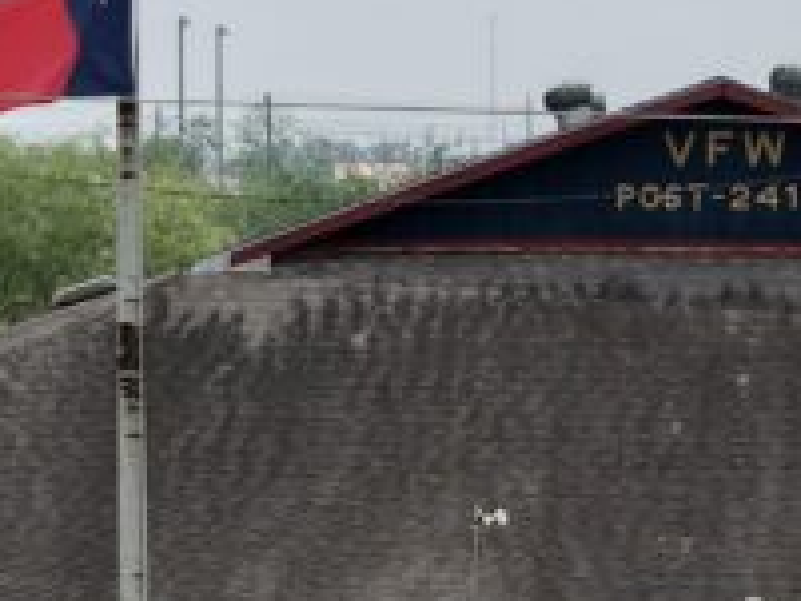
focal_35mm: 357
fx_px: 8266
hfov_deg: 5.5
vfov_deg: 4.2
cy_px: 402
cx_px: 626
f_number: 2.8
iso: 125
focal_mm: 19.35
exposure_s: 1/1250
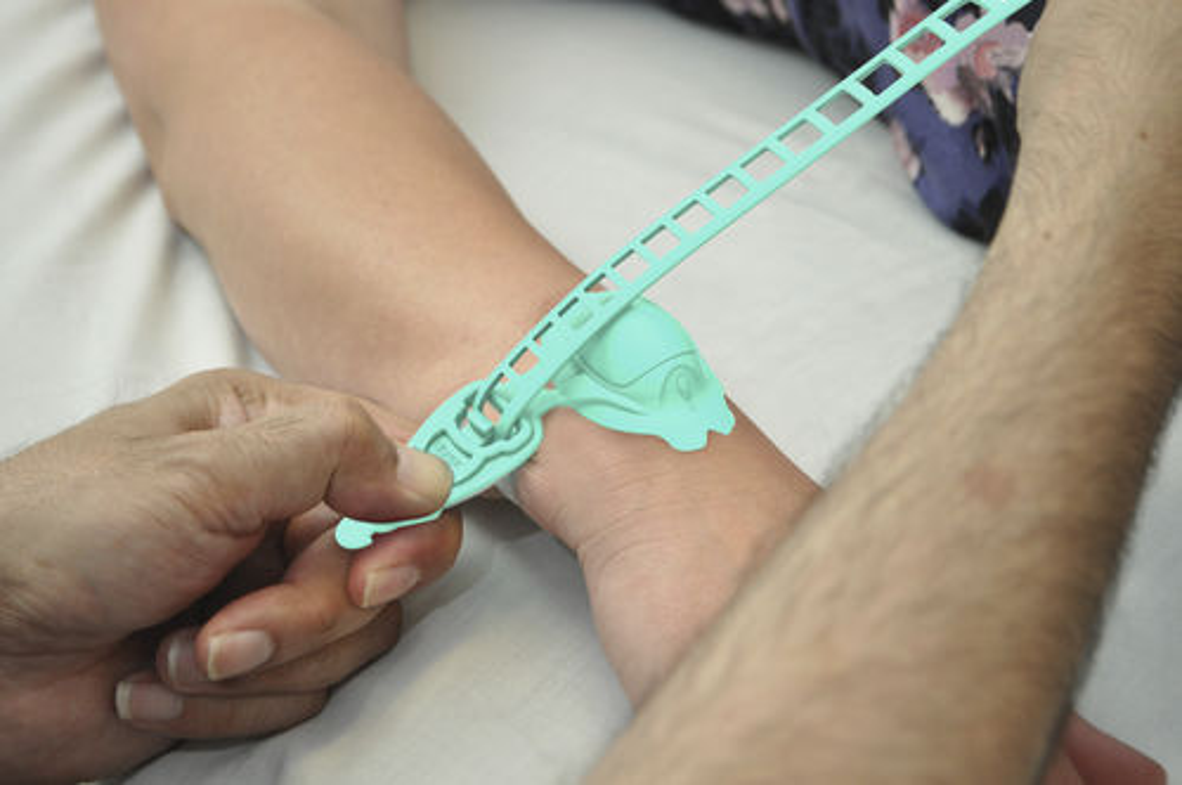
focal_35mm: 68
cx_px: 591
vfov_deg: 20.1
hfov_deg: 29.9
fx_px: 2213
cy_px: 392
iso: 800
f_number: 5.3
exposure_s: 1/100
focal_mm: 45
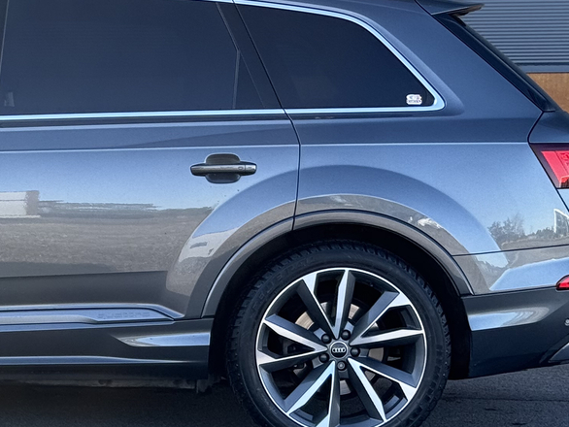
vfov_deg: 11.3
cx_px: -94
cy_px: 247
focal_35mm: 131
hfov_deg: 14.6
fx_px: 2154
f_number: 1.78
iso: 64
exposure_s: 1/561
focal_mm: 6.76
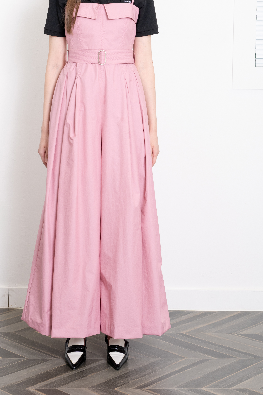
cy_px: 114
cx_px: 107
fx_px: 844
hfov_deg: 17.7
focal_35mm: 77
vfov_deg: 26.1
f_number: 6.3
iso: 250
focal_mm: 51
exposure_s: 1/125
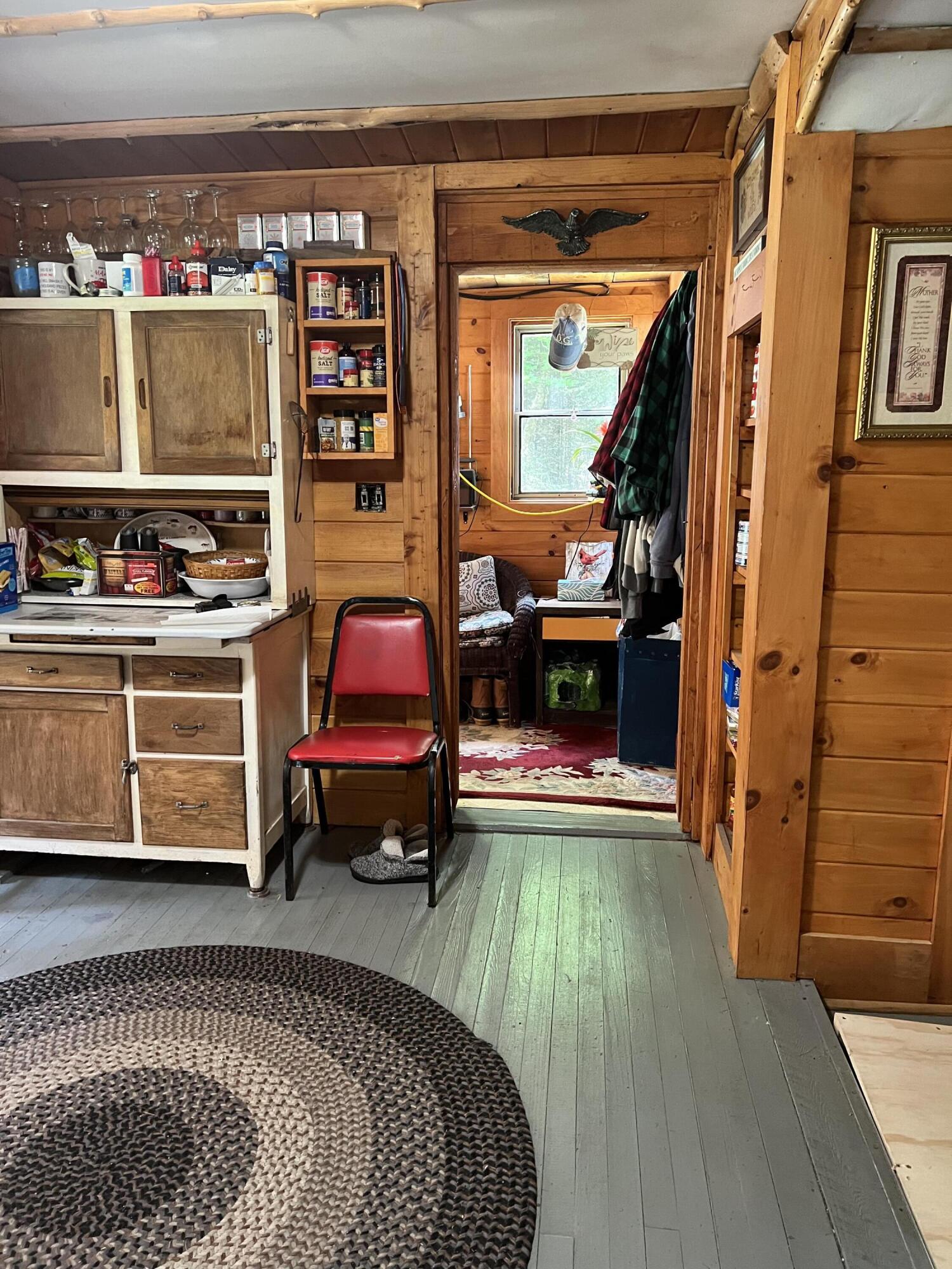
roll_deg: -1.7
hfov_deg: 53.1
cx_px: 476
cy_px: 634
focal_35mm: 26
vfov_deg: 67.3
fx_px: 953
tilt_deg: -10.1
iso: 500
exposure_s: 1/60
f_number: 1.5
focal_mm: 5.7
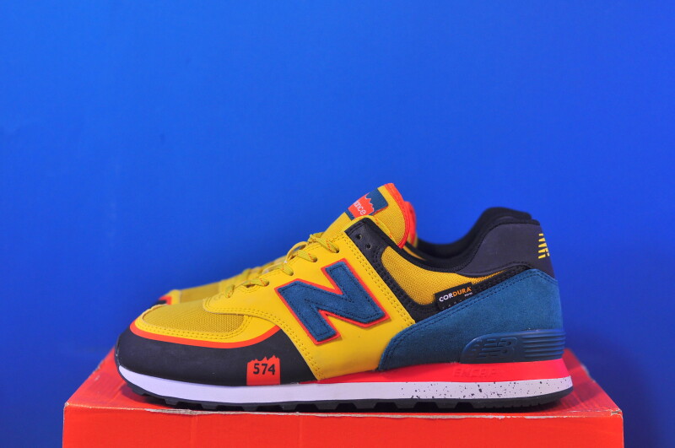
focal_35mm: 75
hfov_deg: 27.0
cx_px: 338
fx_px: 1404
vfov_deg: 18.1
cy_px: 224
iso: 250
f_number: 2.8
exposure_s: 1/320
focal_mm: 50
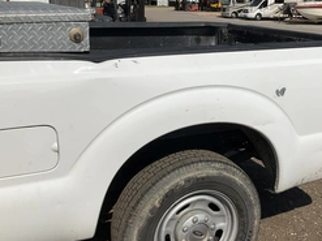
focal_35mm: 47
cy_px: 119
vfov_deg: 30.9
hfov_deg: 39.3
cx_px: 242
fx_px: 437
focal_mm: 3
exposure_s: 1/5814
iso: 25
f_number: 1.8
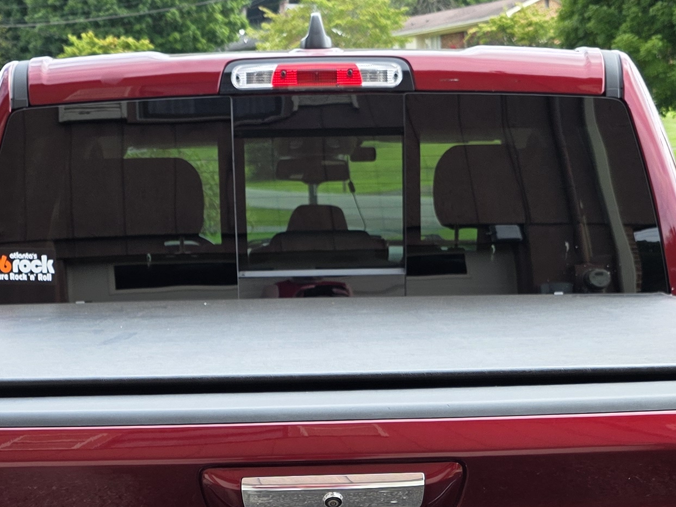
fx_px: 1445
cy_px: 772
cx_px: 331
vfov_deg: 17.7
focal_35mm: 74
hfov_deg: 26.3
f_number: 1.7
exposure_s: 1/359
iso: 40
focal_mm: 6.3
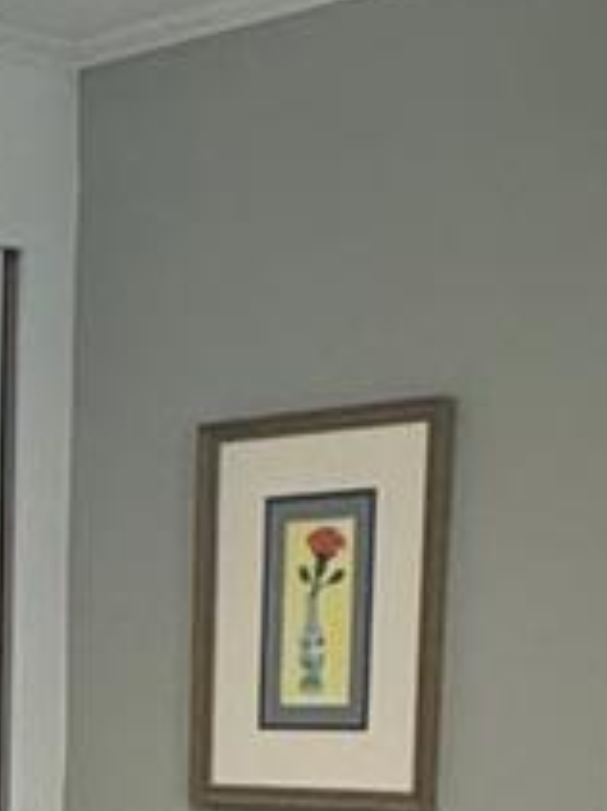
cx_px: -365
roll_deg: +1.4
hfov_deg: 13.5
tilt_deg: -8.7
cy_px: 1115
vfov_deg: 17.8
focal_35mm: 102
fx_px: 2387
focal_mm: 2.22
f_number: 2.2
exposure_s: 1/60
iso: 200
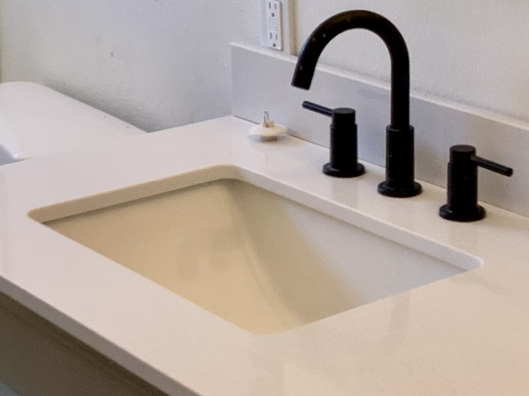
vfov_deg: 14.1
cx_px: 275
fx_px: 1589
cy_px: 20
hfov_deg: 18.9
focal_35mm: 104
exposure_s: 1/120
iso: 64
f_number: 1.8
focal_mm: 3
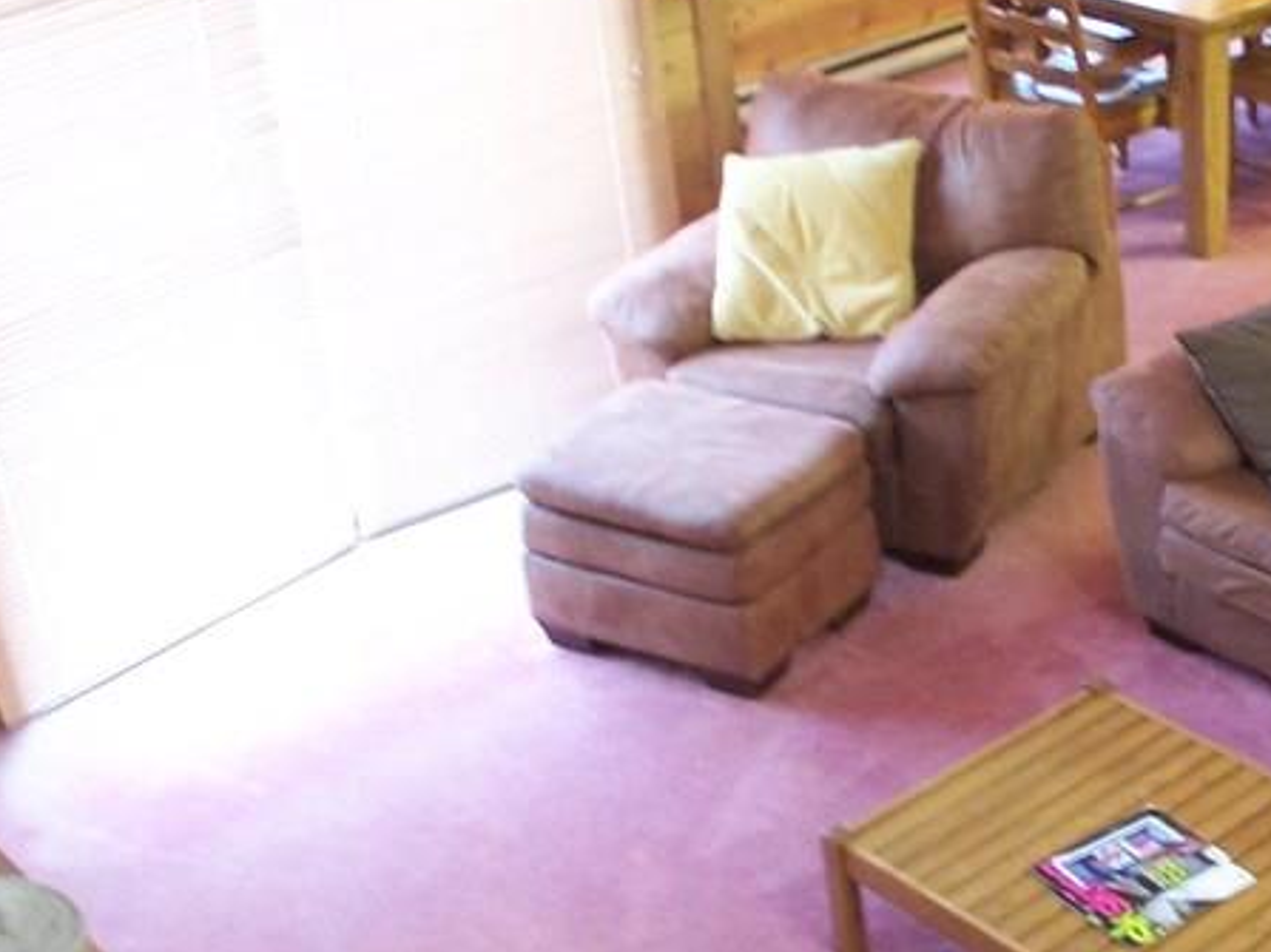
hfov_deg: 21.5
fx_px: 3194
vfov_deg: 16.9
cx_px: 1348
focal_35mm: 87
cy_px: 639
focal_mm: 6.3
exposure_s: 1/3
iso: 140
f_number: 2.8
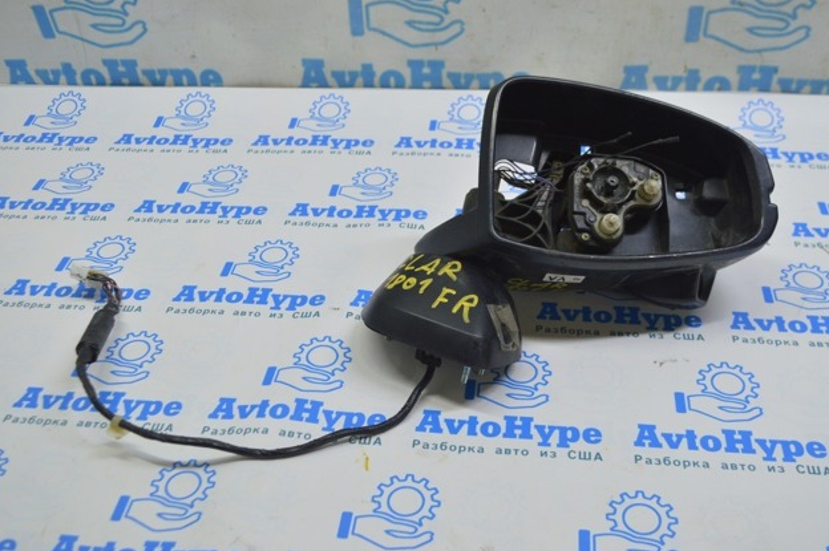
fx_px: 955
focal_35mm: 42
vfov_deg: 32.2
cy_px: 272
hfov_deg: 46.9
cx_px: 414
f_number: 5.6
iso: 400
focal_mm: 27
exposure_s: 1/40
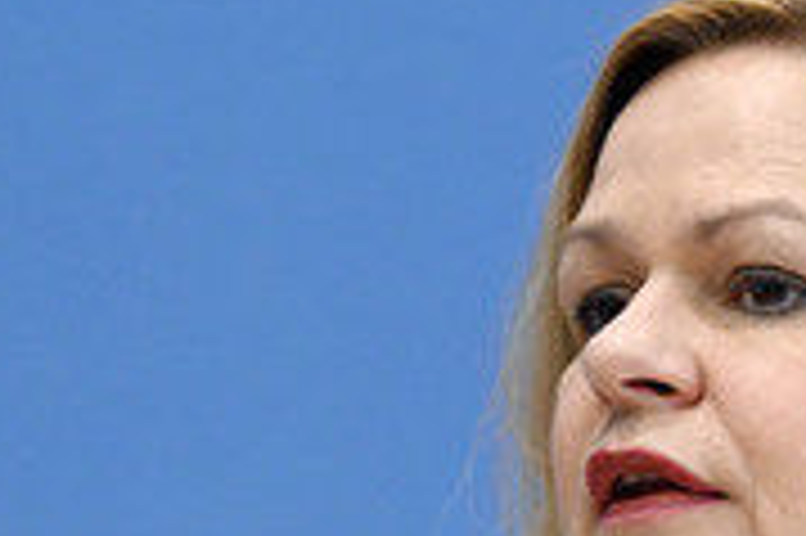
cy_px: 577
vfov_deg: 4.2
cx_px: 808
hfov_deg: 6.3
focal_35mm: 327
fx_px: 7314
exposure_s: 1/500
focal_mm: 130
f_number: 6.3
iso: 3200
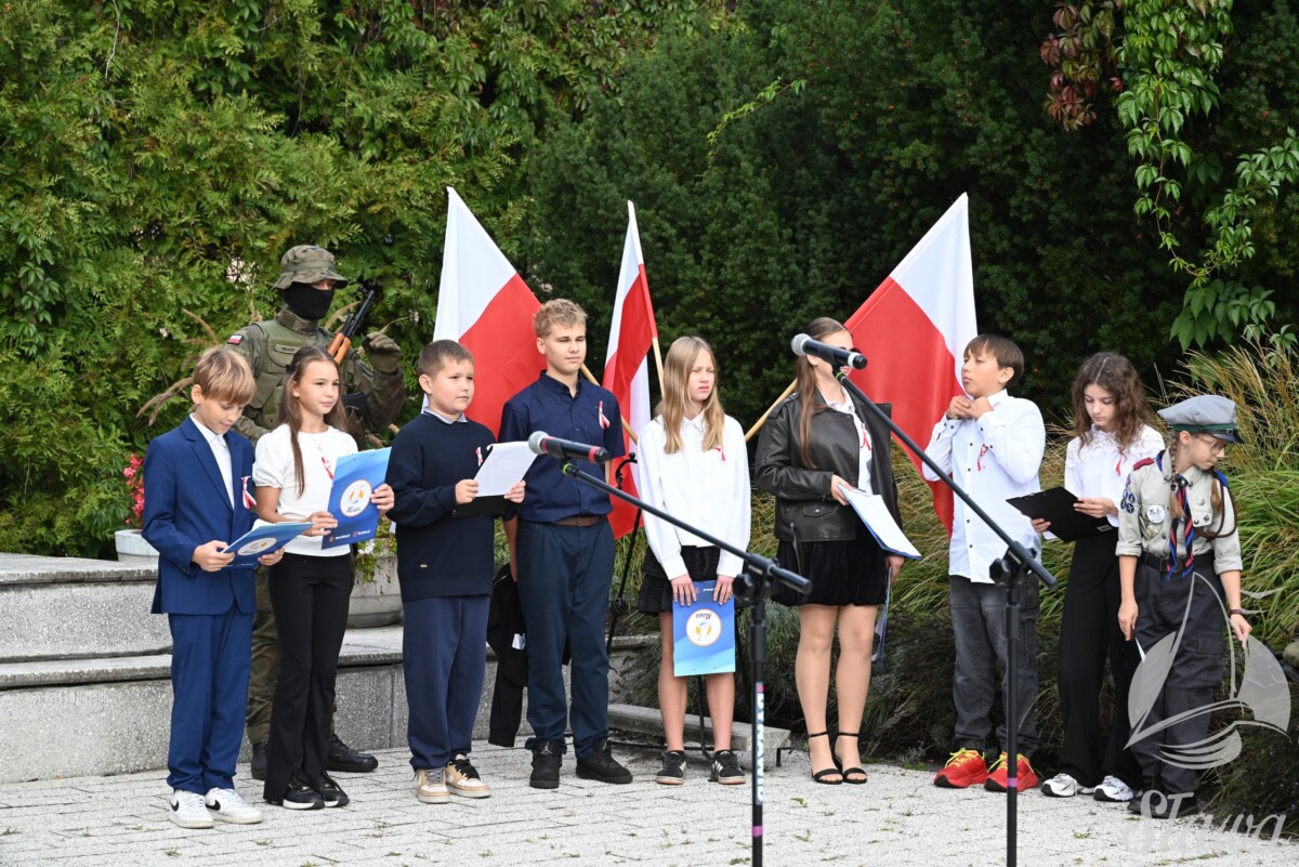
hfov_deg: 27.0
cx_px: 650
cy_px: 434
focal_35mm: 75
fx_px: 2707
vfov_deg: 18.2
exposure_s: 1/250
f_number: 5.6
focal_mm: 75
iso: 200
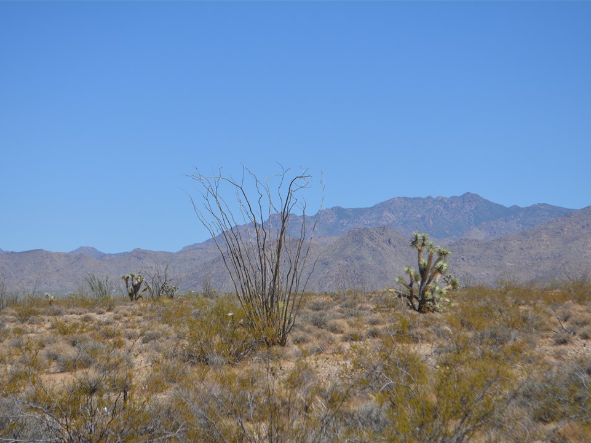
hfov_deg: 21.9
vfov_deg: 16.5
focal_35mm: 90
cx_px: 286
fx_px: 1529
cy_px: 222
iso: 400
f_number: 7.1
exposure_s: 1/1600
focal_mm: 55
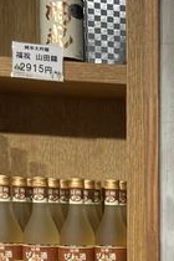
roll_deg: -3.0
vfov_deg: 19.3
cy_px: 309
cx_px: 389
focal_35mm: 100
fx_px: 725
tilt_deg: -9.6
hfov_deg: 11.7
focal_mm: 3.99
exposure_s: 1/100
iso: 64
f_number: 1.8
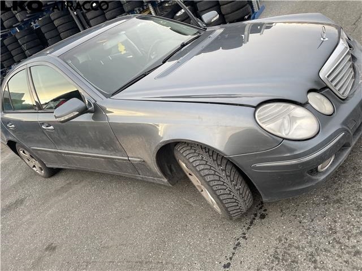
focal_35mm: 26
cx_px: 181
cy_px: 136
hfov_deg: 67.3
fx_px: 272
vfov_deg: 53.1
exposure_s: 1/121
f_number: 1.6
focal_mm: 4.2
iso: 100
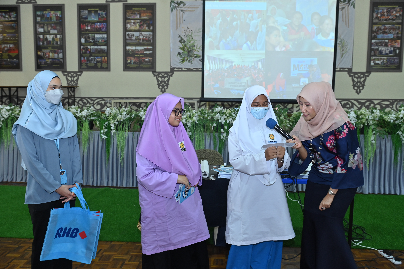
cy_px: 134
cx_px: 202
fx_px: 359
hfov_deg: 58.7
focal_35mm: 32
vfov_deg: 41.1
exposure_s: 1/100
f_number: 3.5
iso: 800
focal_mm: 32
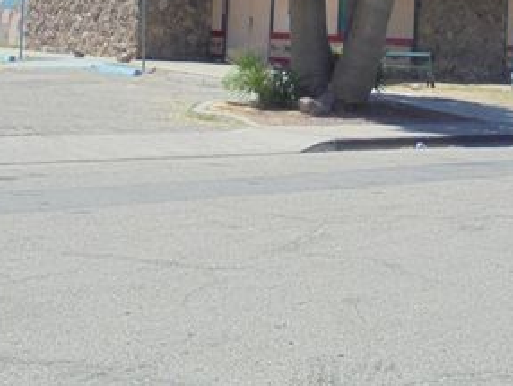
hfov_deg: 25.5
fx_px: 1127
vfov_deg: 18.7
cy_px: -29
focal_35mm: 76
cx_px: 357
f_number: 4
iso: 100
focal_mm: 6.1
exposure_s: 1/800
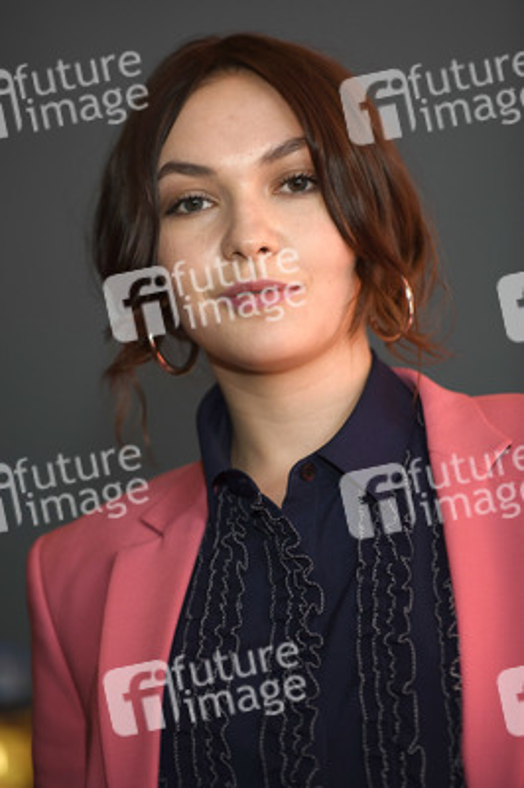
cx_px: 262
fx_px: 4374
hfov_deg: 6.9
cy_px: 394
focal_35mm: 200
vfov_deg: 10.3
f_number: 3.2
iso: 800
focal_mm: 200
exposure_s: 1/400
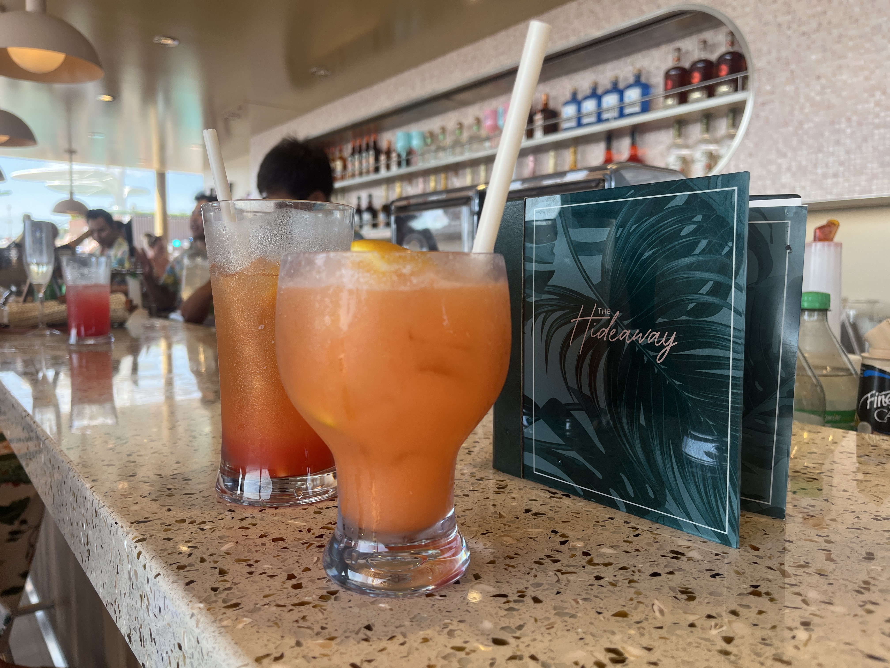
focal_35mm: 26
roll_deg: +0.1
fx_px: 668
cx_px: 445
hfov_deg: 67.3
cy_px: 334
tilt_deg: -4.0
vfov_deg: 53.1
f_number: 1.6
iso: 50
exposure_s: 1/495
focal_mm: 5.1
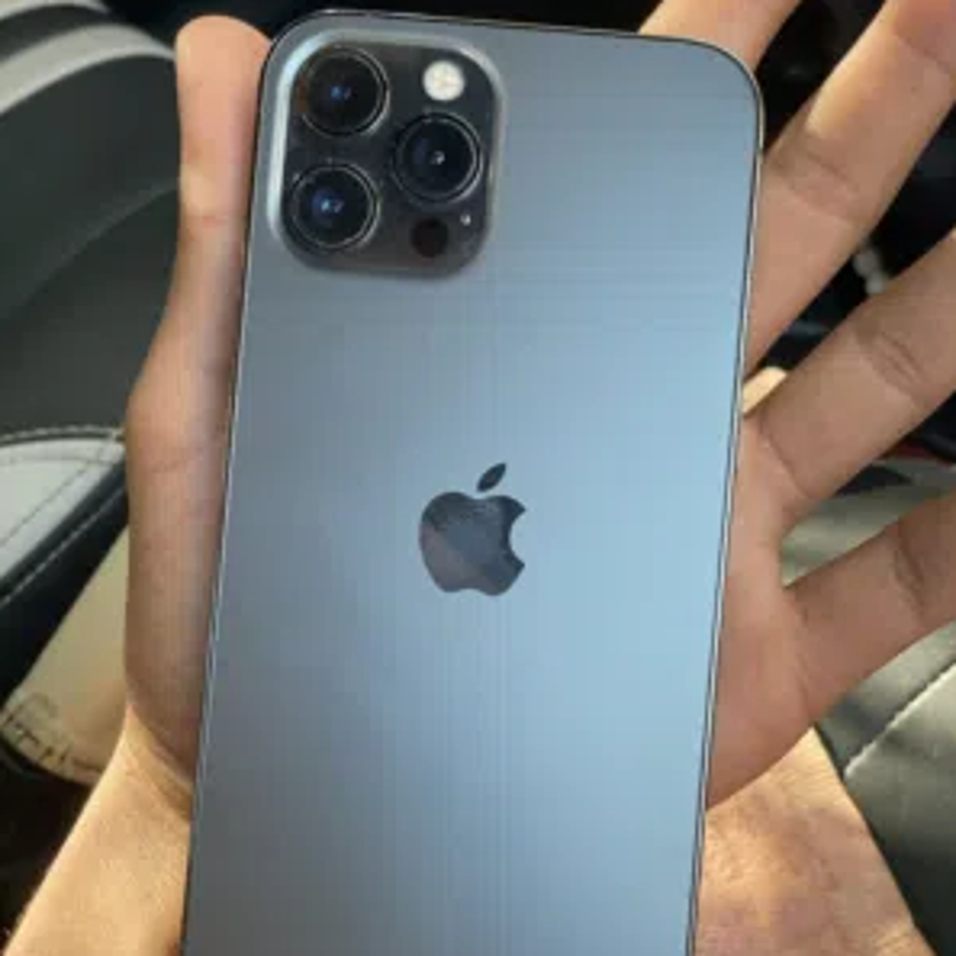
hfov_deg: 27.7
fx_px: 1937
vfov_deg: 27.7
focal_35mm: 62
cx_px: 480
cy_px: 422
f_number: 2
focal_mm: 6
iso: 200
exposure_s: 1/122
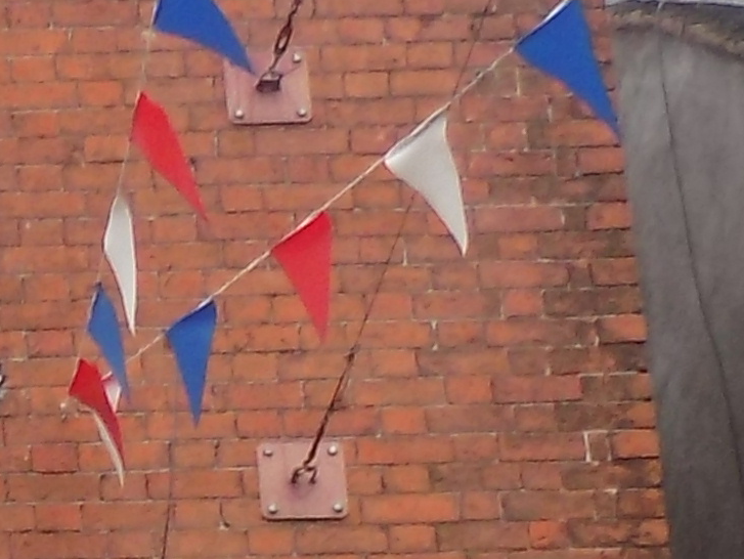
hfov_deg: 10.2
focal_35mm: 170
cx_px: -984
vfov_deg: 7.9
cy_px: 1508
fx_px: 3656
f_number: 3.1
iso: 80
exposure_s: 1/160
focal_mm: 4.3
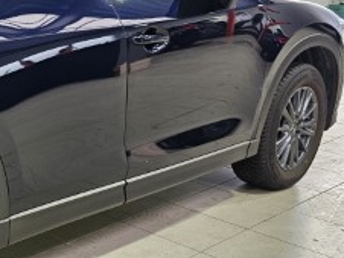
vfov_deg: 22.6
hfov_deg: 25.8
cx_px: -97
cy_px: 121
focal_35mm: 65
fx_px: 647
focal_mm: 6.3
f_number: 1.7
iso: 100
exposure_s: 1/100
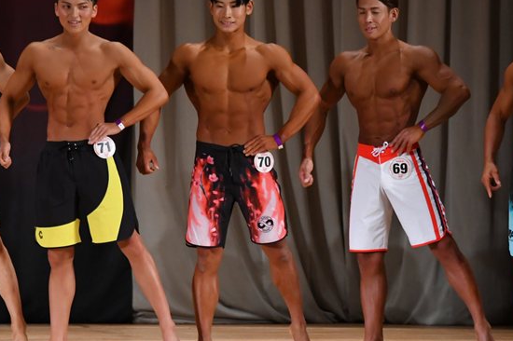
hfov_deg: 6.1
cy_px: 143
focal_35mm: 338
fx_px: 4813
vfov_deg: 4.1
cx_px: 318
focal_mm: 160
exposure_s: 1/400
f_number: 5.6
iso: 3200
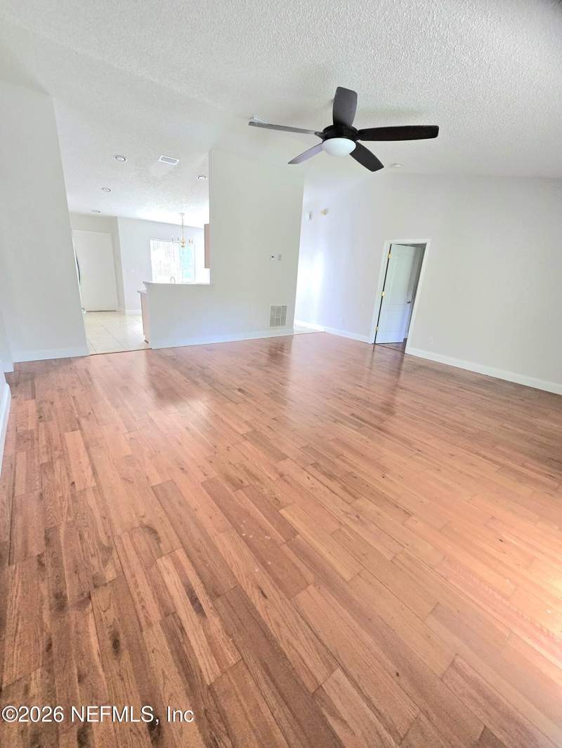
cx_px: 281
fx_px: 281
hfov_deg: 89.9
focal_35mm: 13
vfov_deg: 106.2
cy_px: 374
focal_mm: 2.2
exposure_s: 1/60.2
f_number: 2.2
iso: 320
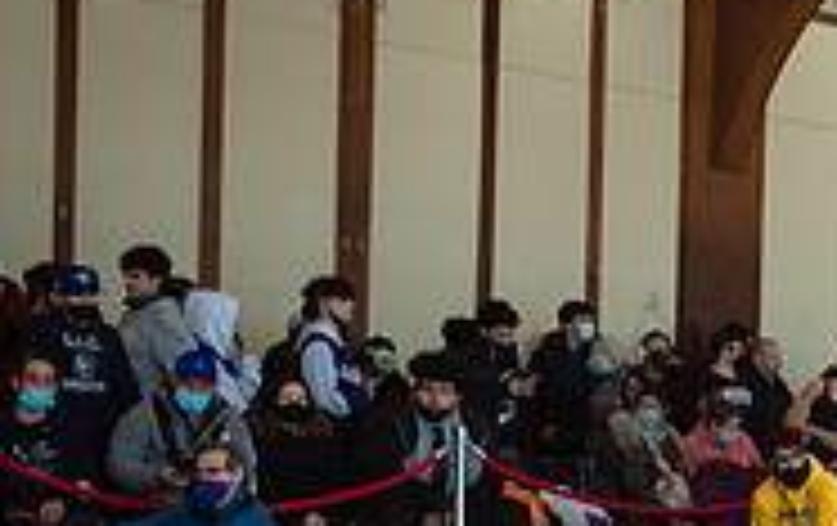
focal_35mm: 111
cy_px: 587
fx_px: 2537
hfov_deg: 17.1
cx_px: 1228
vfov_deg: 11.7
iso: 400
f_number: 3.5
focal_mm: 35
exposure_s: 1/400
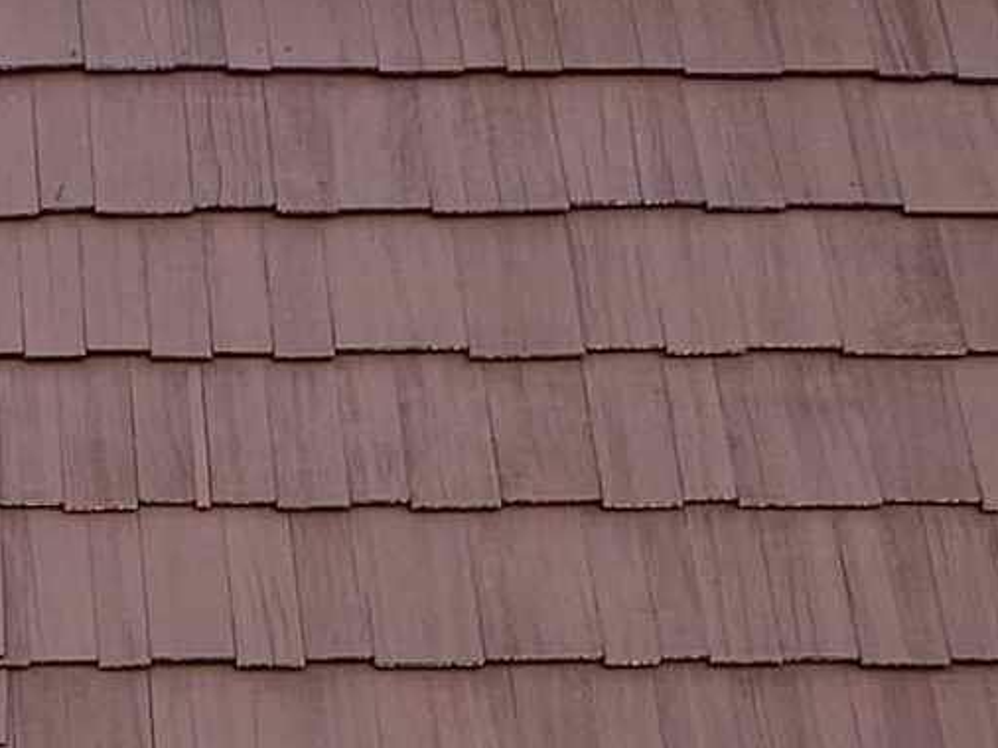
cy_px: 1603
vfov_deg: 14.0
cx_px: -256
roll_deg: -0.3
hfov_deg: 21.1
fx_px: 2449
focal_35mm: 85
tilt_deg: +7.1
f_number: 2.2
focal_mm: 2.22
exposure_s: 1/161
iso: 40
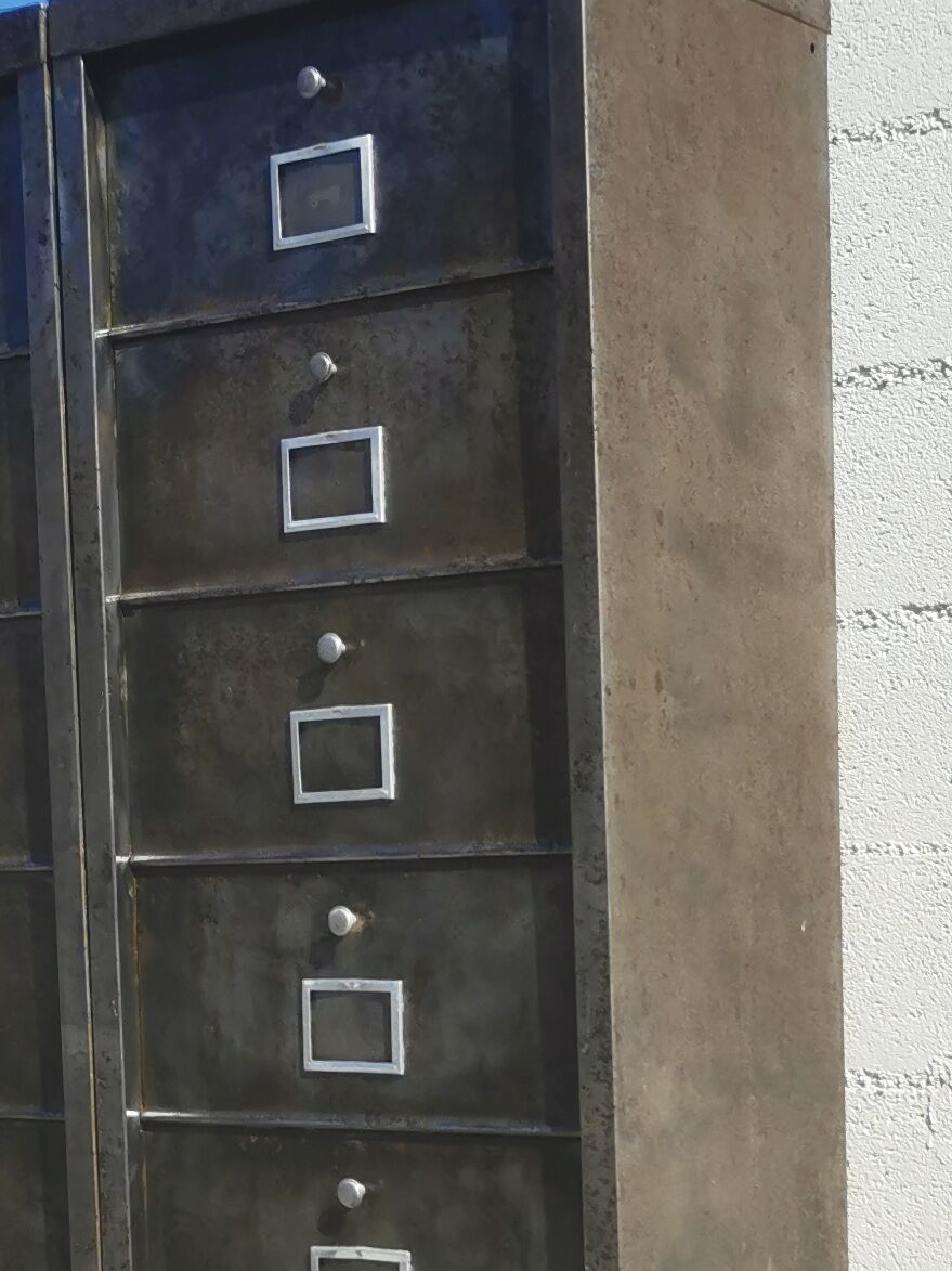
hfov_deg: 17.5
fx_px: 3082
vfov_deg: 22.8
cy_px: 1102
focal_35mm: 84
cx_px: 373
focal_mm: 5.58
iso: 50
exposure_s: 1/3058
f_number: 1.8
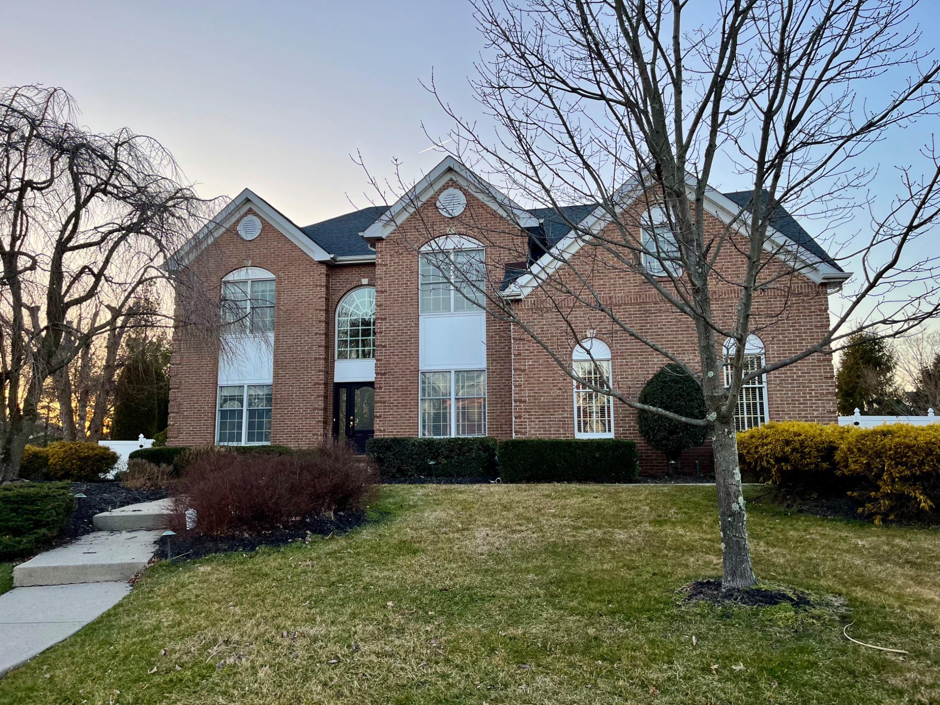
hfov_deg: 67.3
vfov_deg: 53.1
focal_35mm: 26
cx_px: 470
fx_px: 706
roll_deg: +0.9
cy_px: 352
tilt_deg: +6.2
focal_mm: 5.1
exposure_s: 1/251
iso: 40
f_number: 1.6
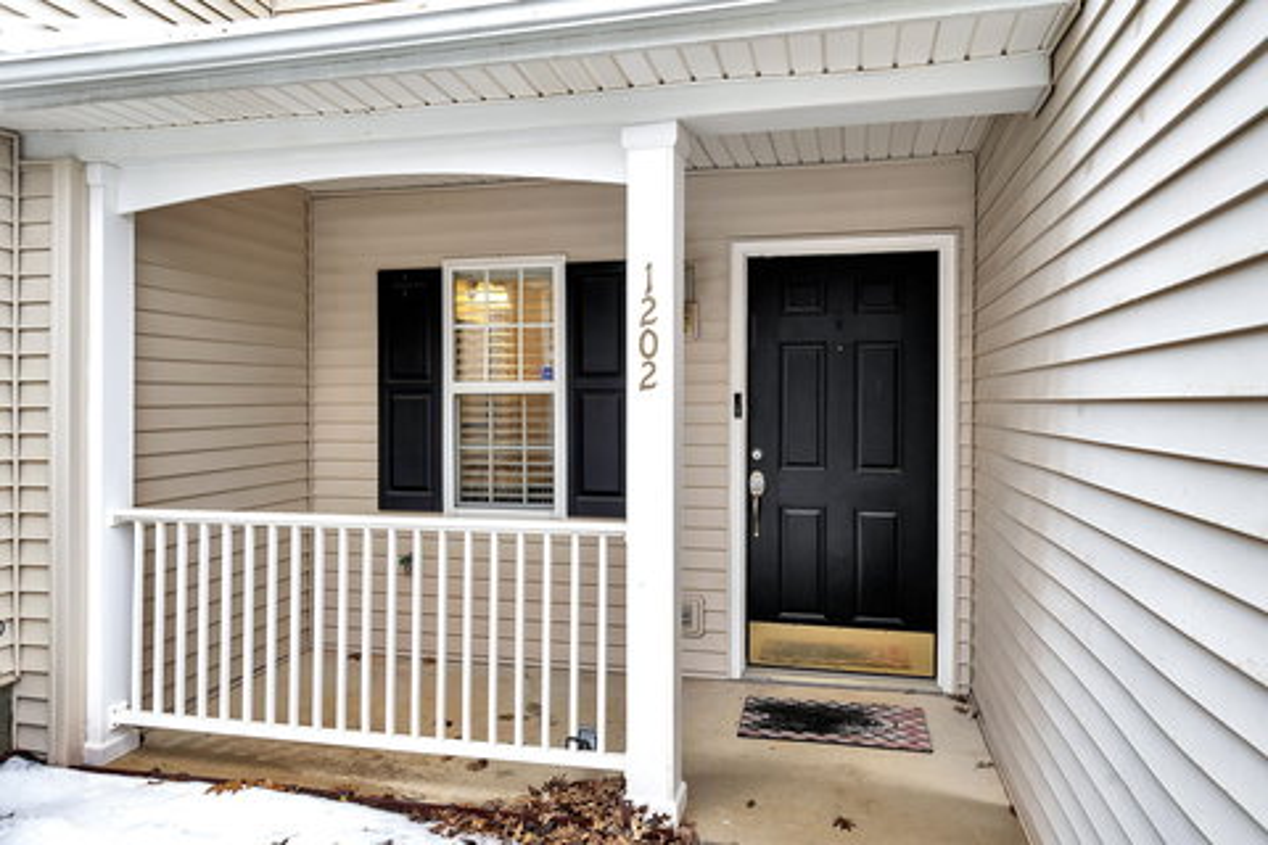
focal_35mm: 24
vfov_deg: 53.1
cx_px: 634
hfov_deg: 73.7
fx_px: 845
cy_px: 422
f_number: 8
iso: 500
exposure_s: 1/160
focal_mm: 24
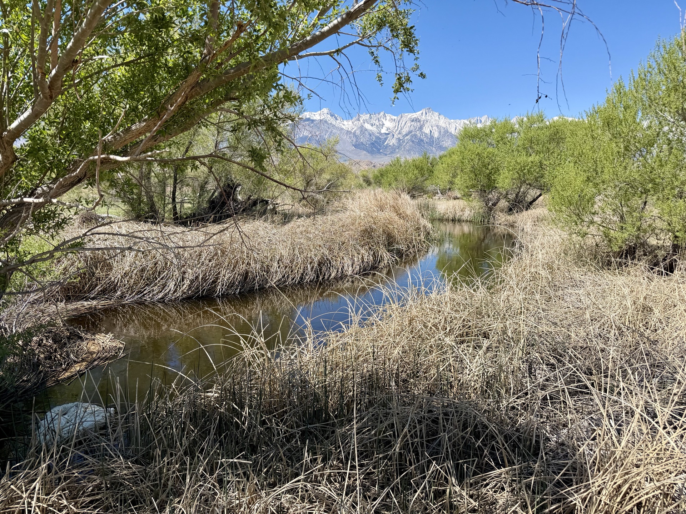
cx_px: 343
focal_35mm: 24
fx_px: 476
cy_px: 257
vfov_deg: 56.8
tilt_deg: -9.3
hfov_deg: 71.6
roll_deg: -0.4
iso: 80
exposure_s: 1/3953
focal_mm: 6.76
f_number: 1.78
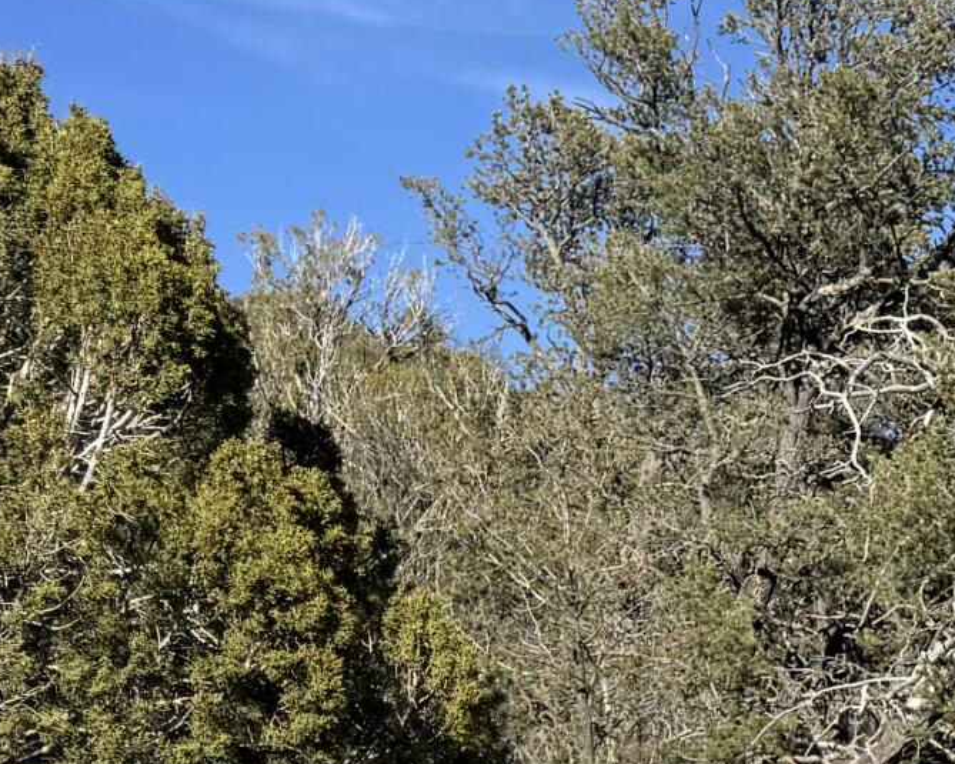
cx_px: 1959
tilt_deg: -4.9
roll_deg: +0.3
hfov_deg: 14.7
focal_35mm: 105
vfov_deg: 14.0
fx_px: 2967
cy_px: 1062
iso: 80
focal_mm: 6.76
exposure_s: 1/3802
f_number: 1.78
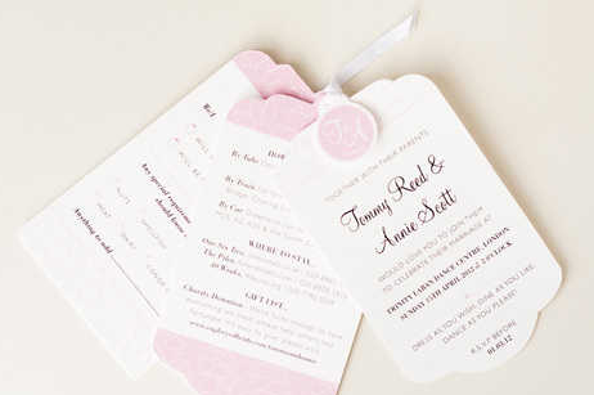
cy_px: 226
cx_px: 306
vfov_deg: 20.9
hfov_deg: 31.0
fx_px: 1071
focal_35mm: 65
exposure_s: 1/100
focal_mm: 50
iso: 400
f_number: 3.2
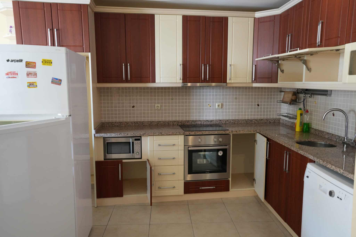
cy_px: 118
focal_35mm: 28
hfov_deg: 65.5
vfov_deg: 46.4
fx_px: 277
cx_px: 178
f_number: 3.2
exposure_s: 1/160
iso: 1600
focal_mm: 28
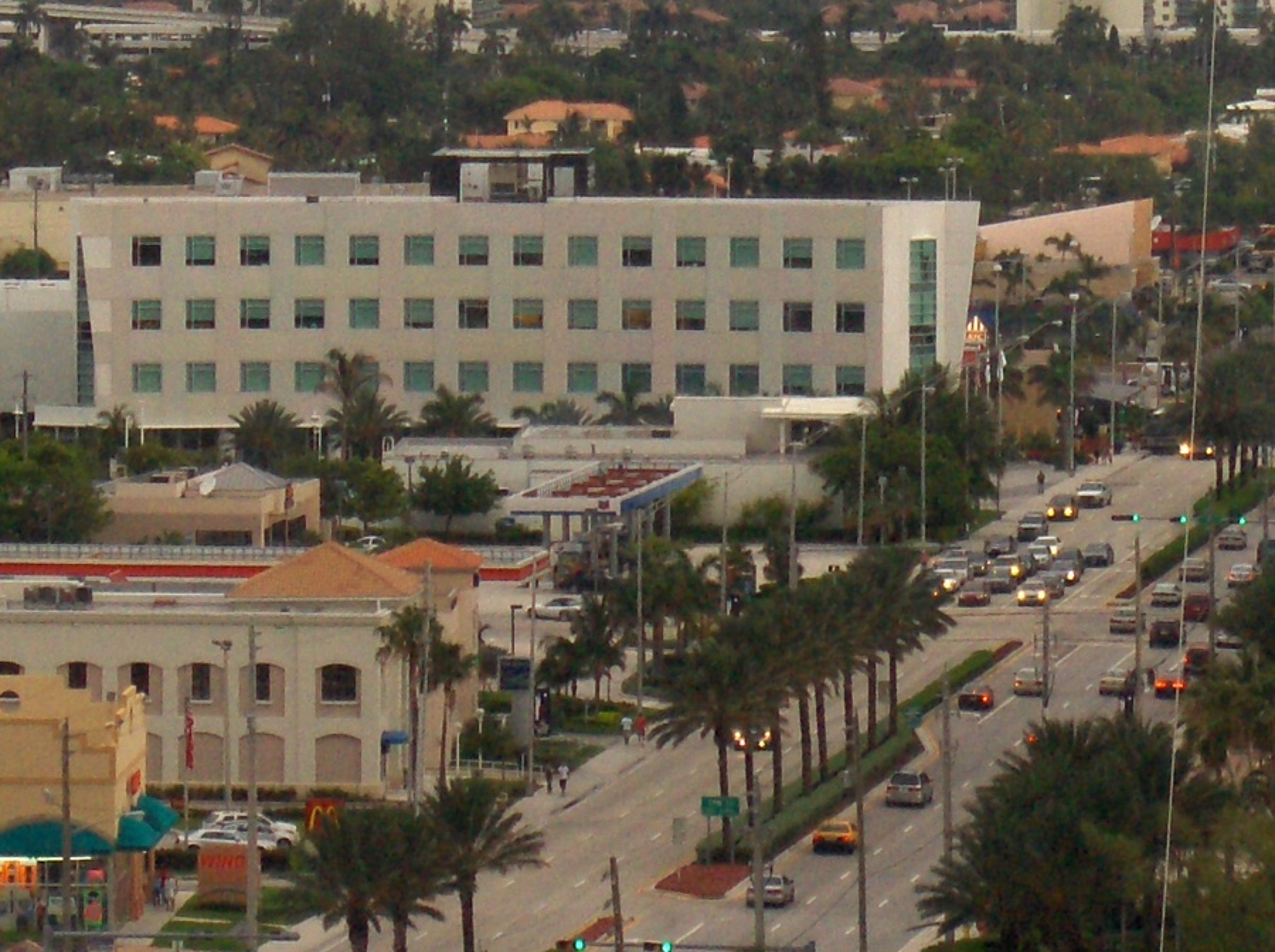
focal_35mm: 105
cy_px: 476
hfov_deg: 18.8
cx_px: 638
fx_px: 3861
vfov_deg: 14.1
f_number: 5
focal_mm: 22.5
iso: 100
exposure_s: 1/125
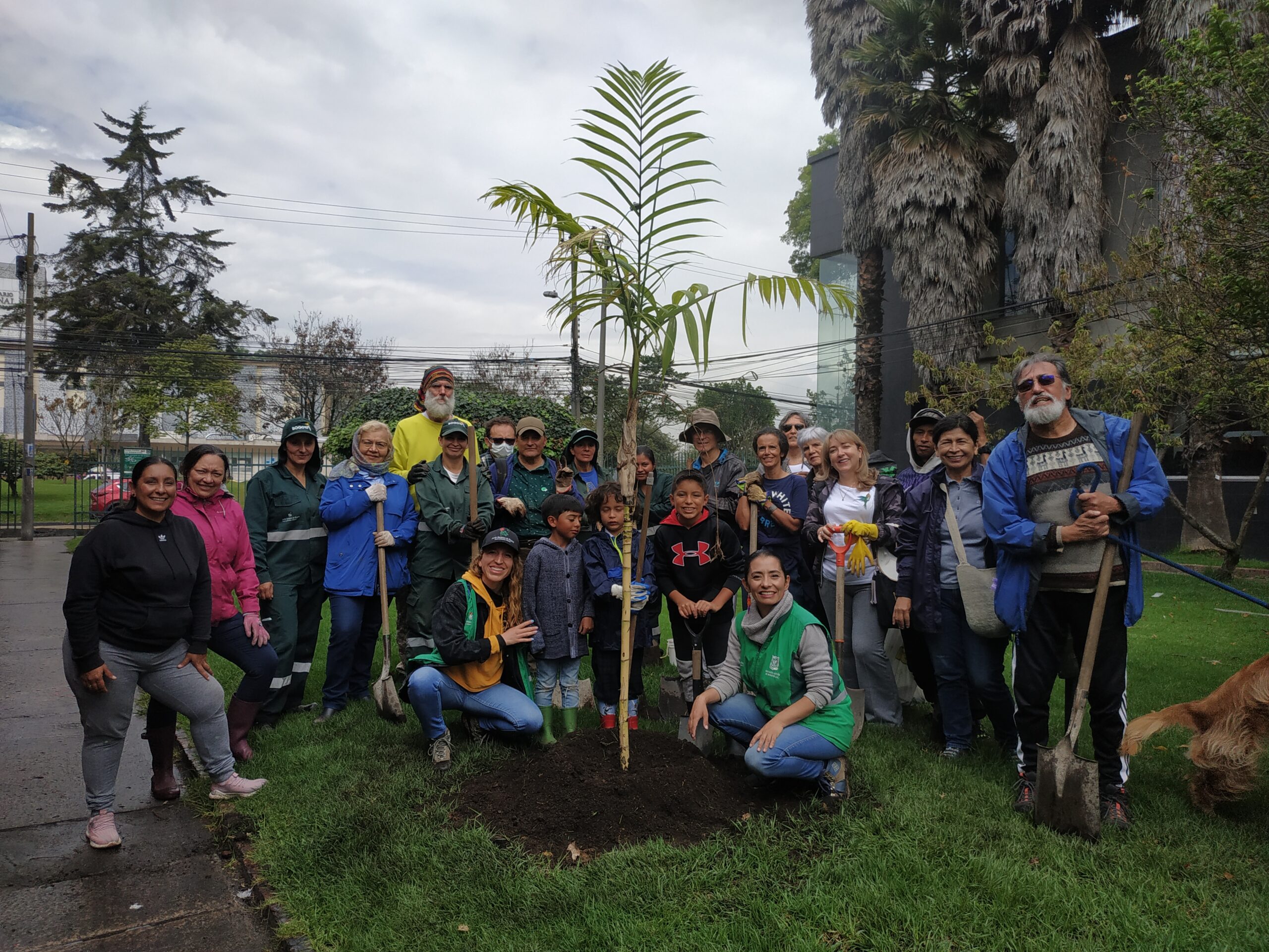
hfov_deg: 71.6
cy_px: 476
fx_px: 880
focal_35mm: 24
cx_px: 634
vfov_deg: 56.8
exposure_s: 1/2624
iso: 125
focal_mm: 3.94
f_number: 1.9
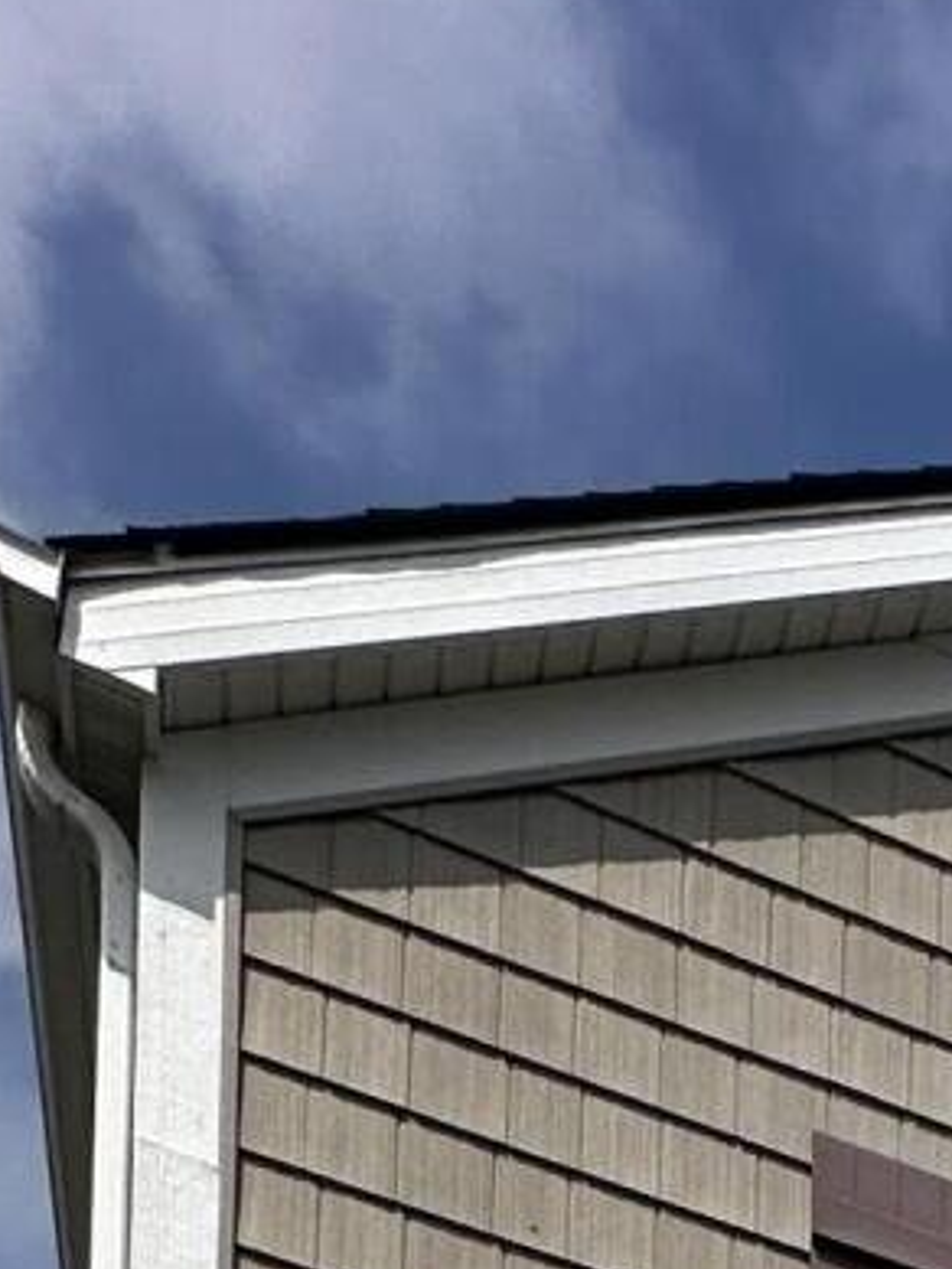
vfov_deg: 14.2
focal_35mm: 72
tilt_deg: +0.1
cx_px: 1581
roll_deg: -2.9
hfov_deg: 17.5
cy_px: 3217
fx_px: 2639
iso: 50
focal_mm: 2.22
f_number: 2.2
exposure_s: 1/3610
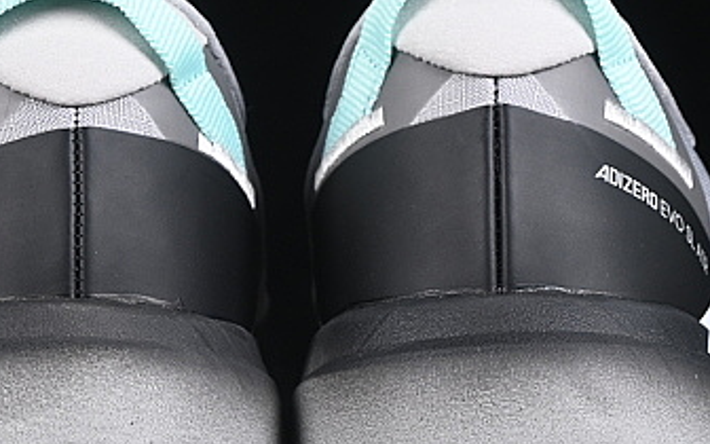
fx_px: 4760
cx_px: 300
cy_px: 116
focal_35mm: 246
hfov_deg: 8.5
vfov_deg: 5.3
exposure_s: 1/60
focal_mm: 50
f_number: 6.3
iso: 160
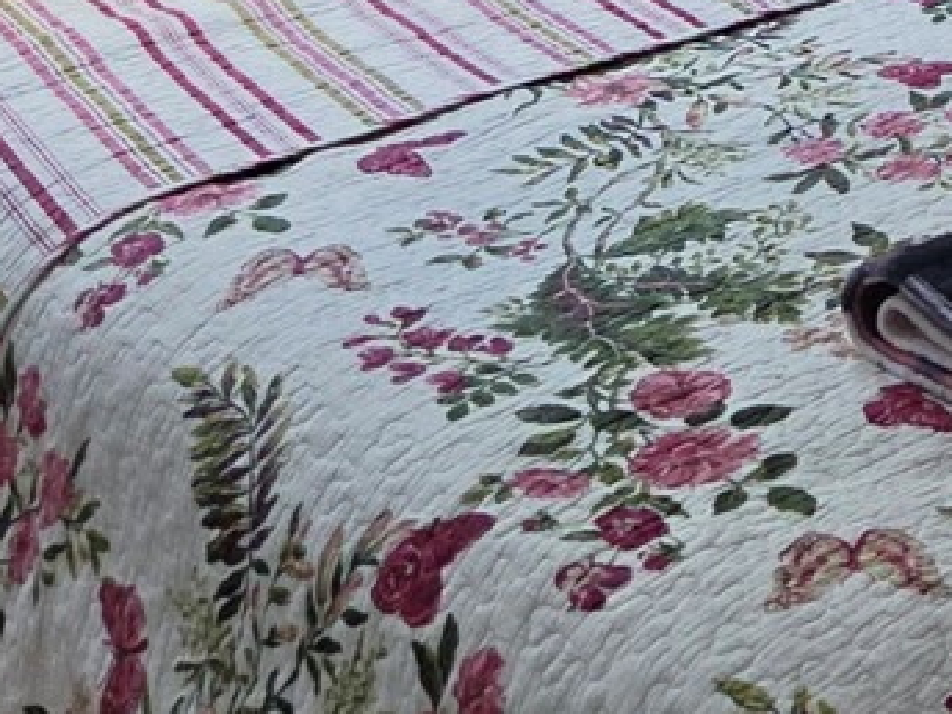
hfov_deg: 17.1
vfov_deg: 12.2
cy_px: -722
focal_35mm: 107
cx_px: 1298
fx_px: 2943
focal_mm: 5.4
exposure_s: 1/120
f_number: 1.8
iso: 250
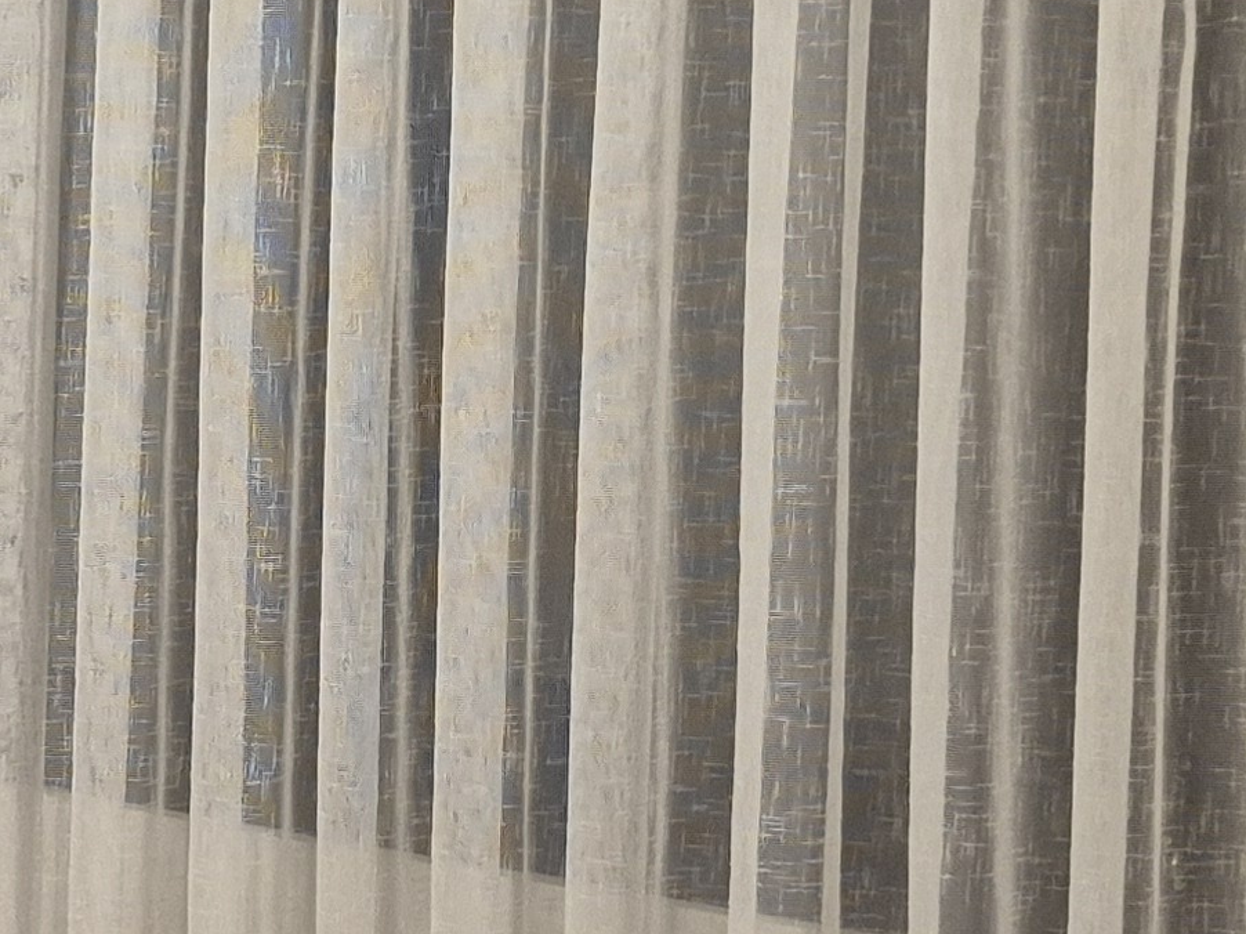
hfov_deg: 18.0
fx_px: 3671
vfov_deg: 14.5
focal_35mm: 102
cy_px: 554
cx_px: -388
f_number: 1.8
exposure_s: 1/100
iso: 320
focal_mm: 5.4
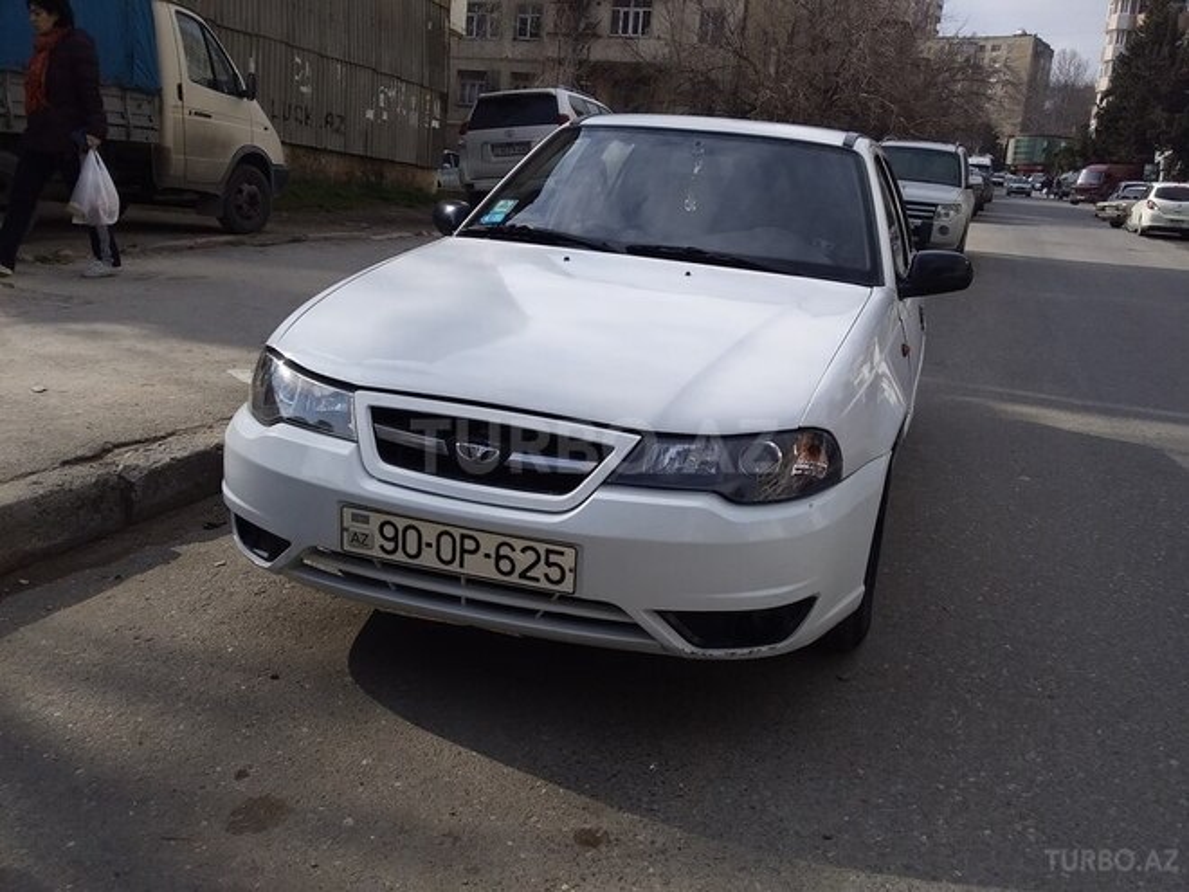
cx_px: 594
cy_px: 446
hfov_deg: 58.4
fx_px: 1065
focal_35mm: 31
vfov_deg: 45.4
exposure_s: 1/1895
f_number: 2.2
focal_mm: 3.3
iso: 40
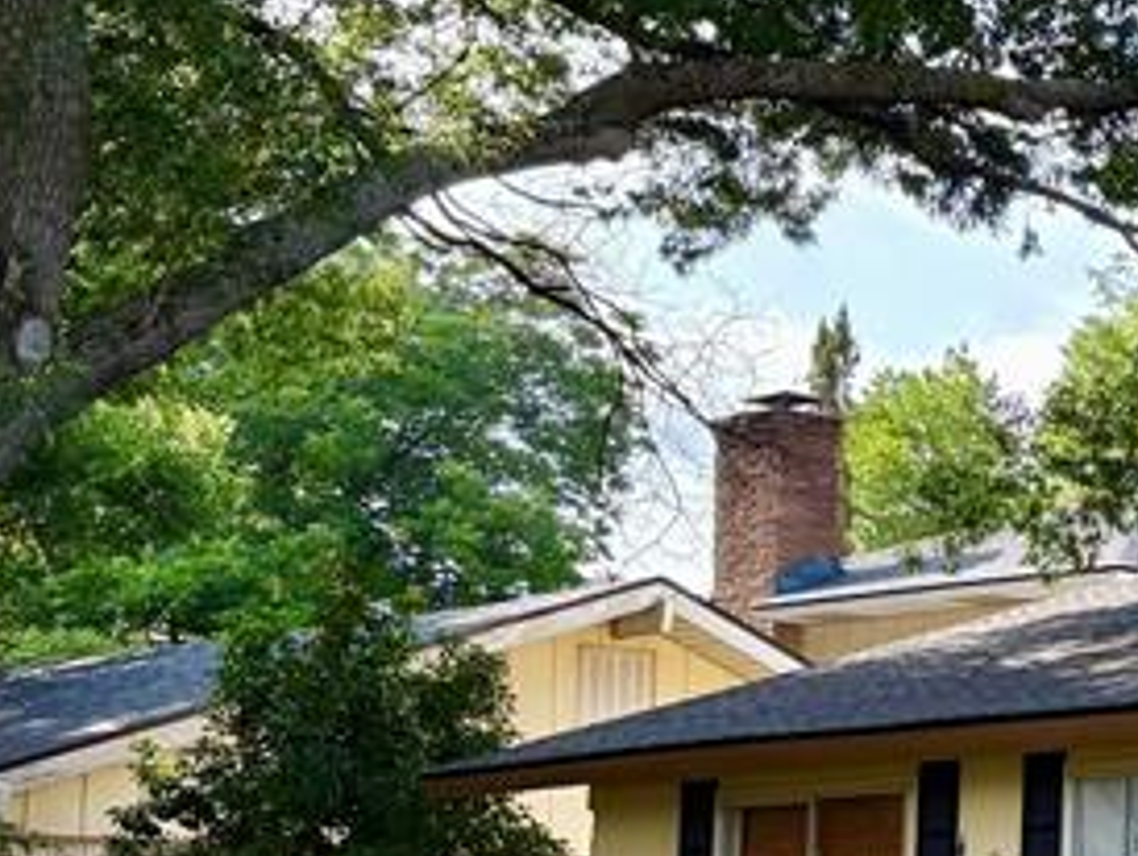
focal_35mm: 97
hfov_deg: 16.6
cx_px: 2085
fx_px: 3192
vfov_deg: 15.2
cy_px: 711
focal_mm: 5.96
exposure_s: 1/987
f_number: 1.6
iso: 64
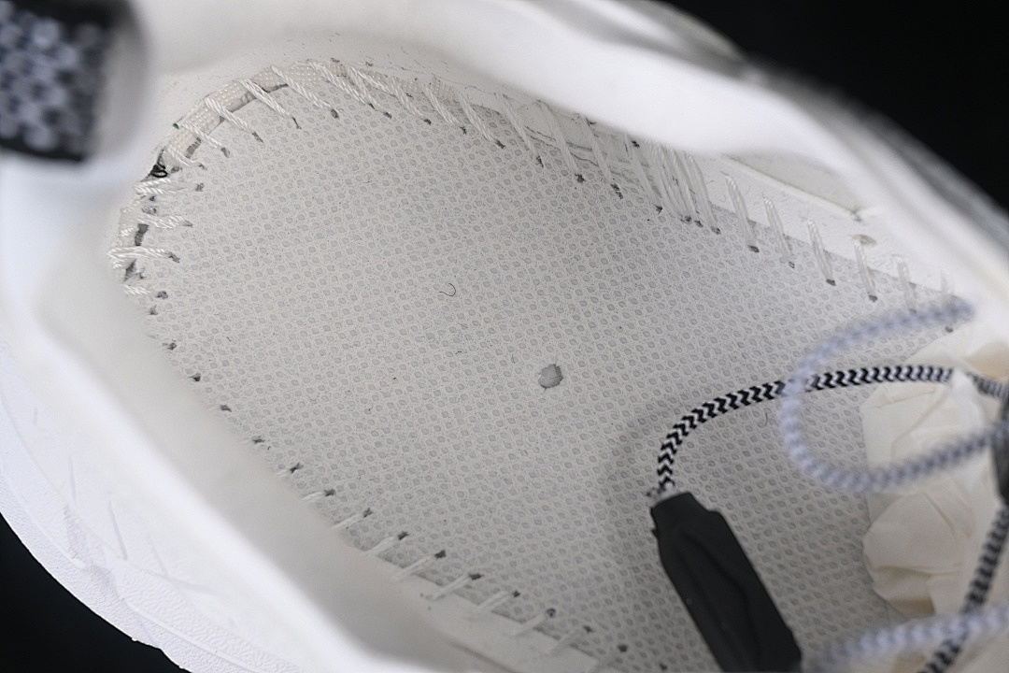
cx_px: 504
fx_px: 2102
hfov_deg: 27.0
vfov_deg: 18.2
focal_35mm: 75
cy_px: 336
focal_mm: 50
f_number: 7.1
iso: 160
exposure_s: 1/80
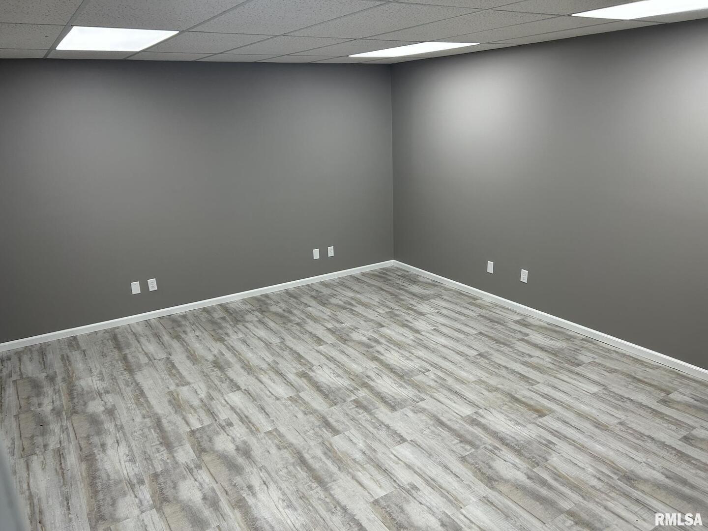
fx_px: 532
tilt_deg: -16.5
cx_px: 354
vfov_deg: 53.1
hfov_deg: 67.3
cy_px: 266
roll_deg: +1.7
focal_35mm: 26
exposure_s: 1/144
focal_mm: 5.7
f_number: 1.5
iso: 64
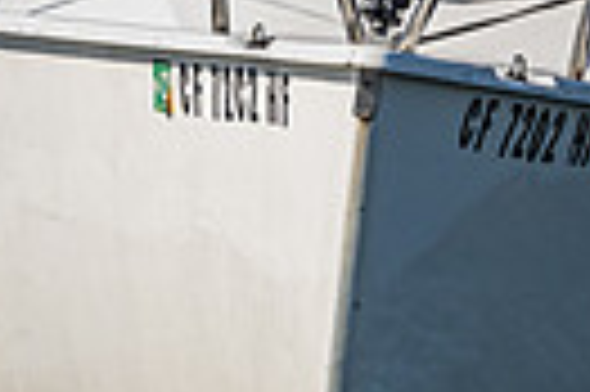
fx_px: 21132
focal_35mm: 1291
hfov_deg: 1.6
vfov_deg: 1.1
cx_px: 125
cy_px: -735
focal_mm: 220
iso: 400
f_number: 5
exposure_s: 1/4000
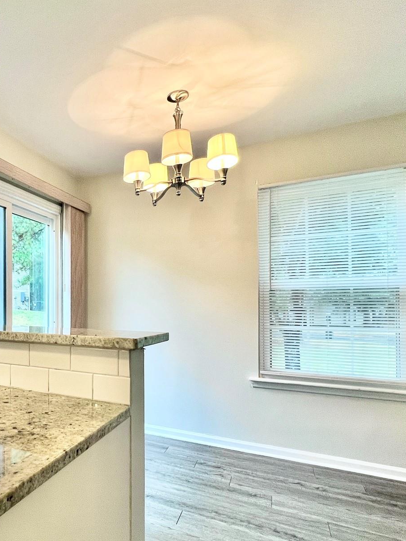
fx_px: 344
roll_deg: +0.2
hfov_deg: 53.8
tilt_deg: -0.1
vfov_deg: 76.0
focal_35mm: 22
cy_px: 306
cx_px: 44
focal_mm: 1.57
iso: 160
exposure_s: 1/120
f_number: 1.8
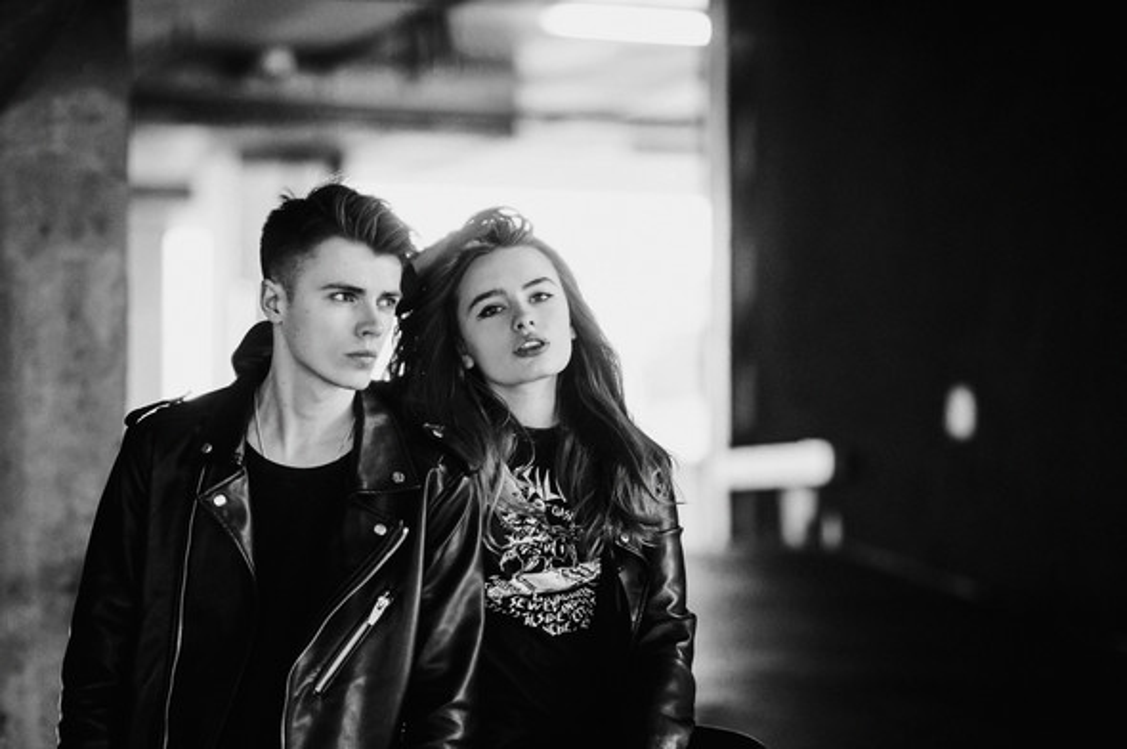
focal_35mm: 128
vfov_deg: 10.7
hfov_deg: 16.1
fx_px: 3987
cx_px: 564
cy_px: 374
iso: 400
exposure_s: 1/160
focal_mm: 85
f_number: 1.8
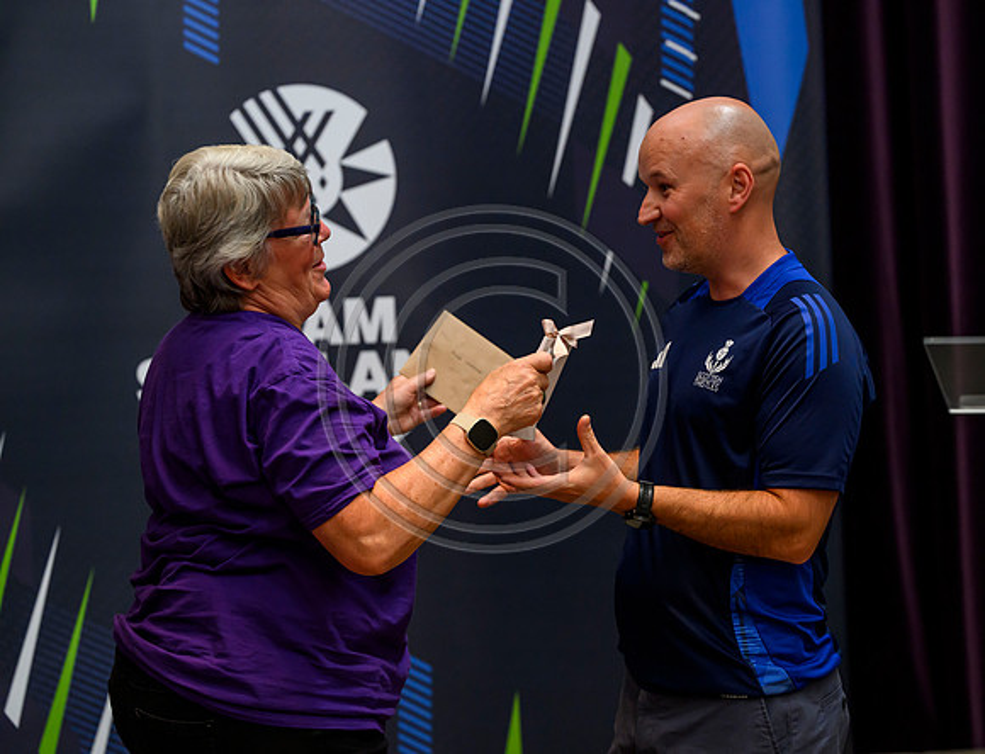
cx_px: 617
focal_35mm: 84
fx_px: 2398
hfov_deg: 23.2
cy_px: 343
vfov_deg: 17.9
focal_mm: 70
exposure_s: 1/400
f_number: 3.5
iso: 4000
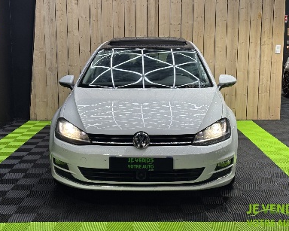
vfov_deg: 27.6
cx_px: 148
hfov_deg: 34.2
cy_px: 115
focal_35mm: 55
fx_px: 470
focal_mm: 5.96
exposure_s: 1/100
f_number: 1.6
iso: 25
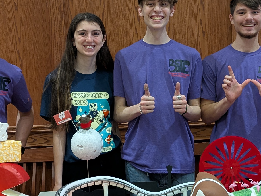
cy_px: 118
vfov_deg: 21.6
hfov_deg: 28.5
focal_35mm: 68
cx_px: 158
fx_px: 513
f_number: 1.85
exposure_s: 1/40
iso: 484
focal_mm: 6.81
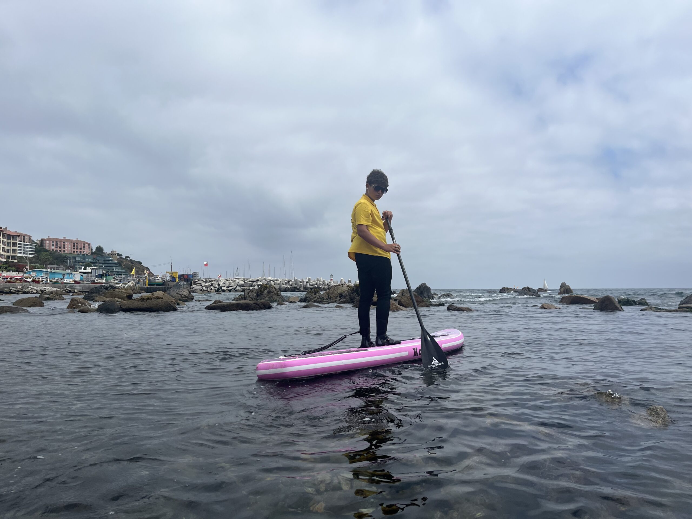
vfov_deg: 53.1
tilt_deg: +1.7
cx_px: 346
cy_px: 260
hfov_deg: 67.3
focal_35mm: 26
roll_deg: +0.3
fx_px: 520
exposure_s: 1/8403
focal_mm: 5.1
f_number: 1.6
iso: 50
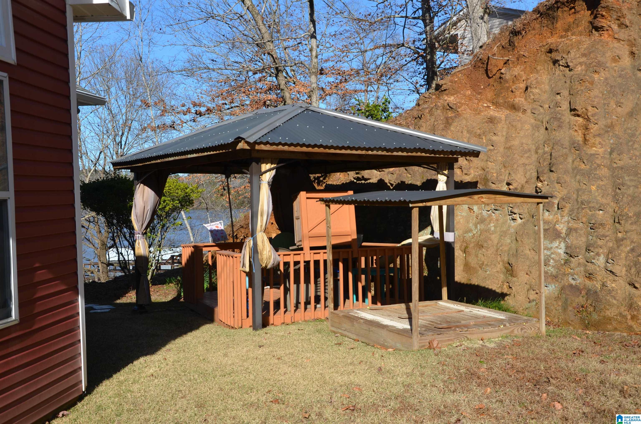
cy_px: 212
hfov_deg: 46.5
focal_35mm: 42
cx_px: 320
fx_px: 746
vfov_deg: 31.7
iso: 100
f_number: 8
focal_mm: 28
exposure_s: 1/250
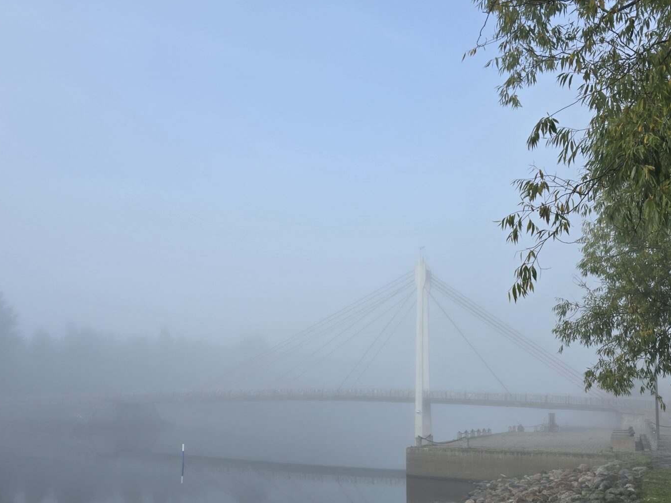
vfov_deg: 40.9
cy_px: 360
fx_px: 659
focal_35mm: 34
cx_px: 251
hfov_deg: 53.4
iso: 12
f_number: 1.7
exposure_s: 1/359
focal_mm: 6.3
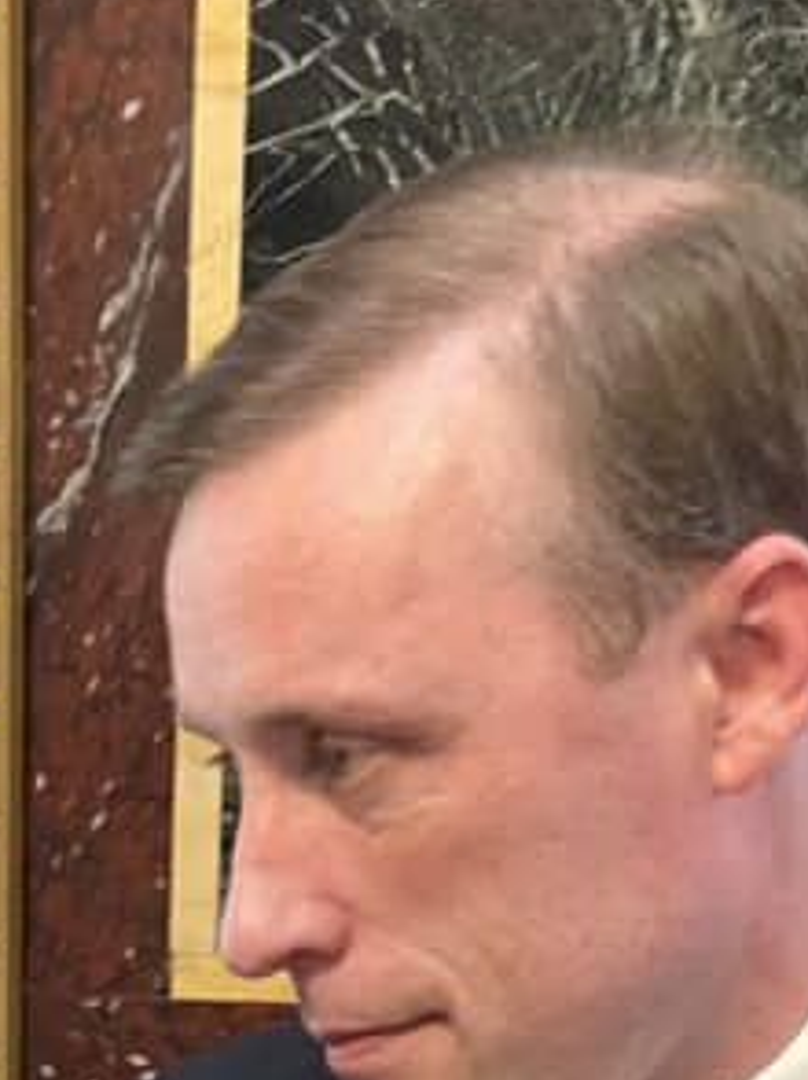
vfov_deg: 18.9
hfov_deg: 15.7
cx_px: -105
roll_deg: +0.2
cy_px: 1631
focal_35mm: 91
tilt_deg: -22.5
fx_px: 2836
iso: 640
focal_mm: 5.7
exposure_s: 1/30
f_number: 1.5
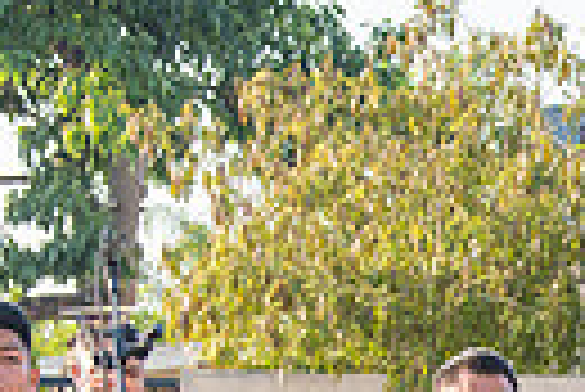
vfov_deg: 7.5
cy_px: 669
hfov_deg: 11.0
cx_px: 927
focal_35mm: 178
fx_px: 2896
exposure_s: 1/200
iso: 200
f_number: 7.1
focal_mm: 40
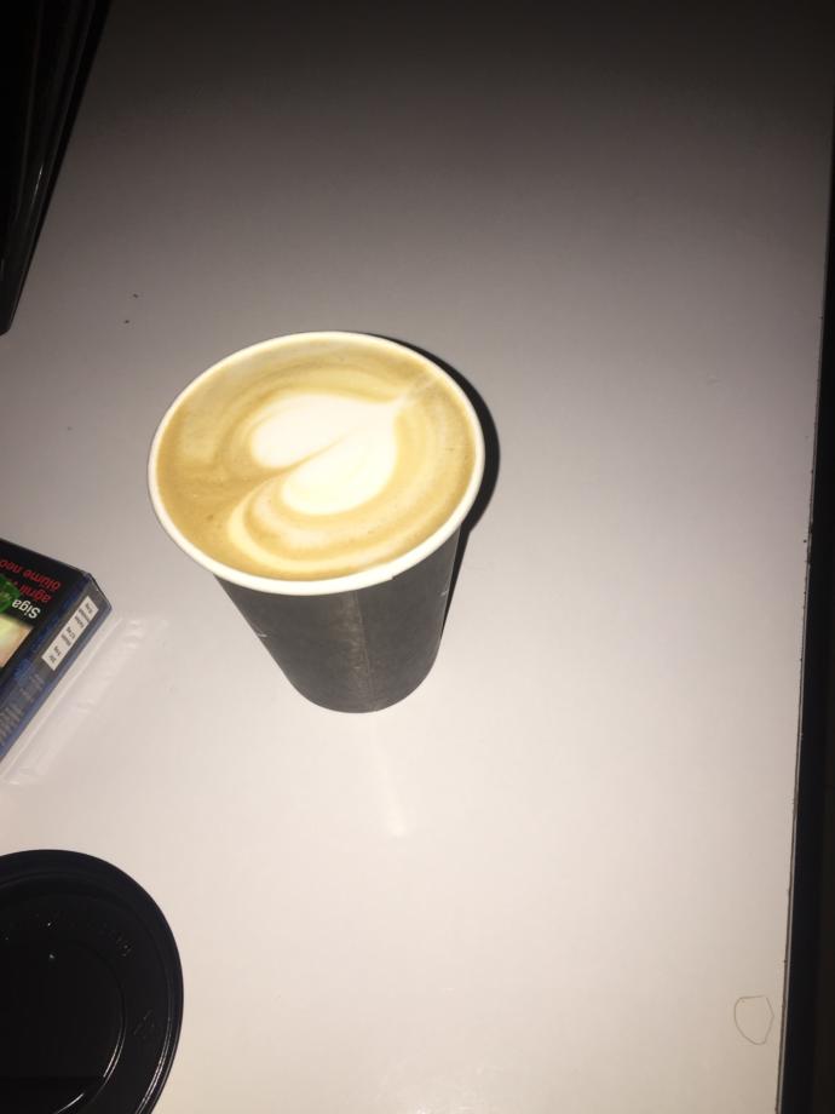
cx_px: 418
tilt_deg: -56.2
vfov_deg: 61.7
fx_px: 933
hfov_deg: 48.2
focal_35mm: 29
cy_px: 557
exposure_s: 1/85
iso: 32
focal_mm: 4.15
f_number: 2.2
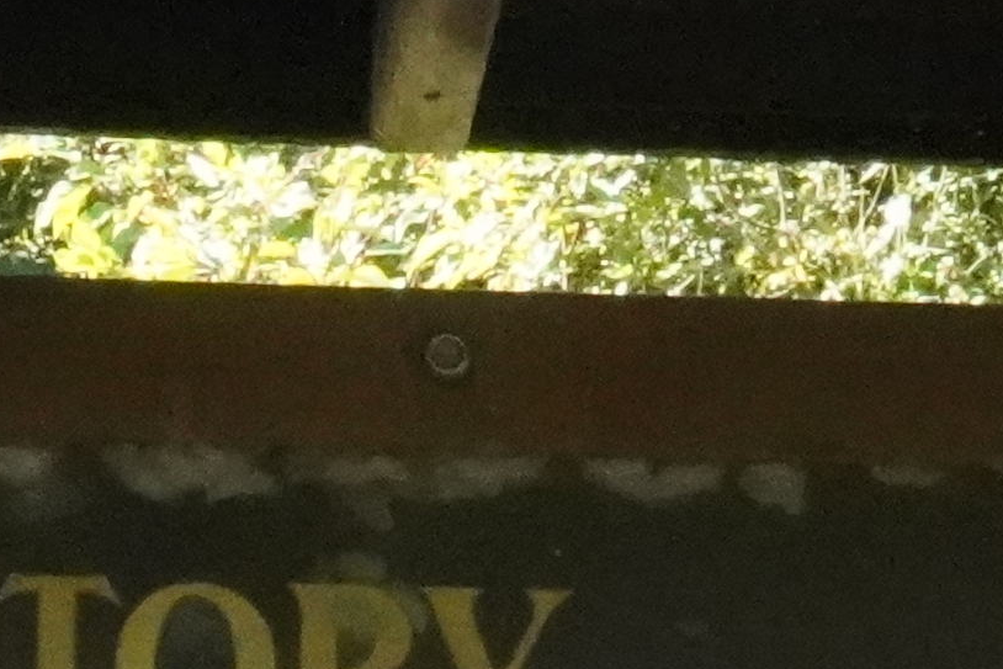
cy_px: 1698
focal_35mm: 221
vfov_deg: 5.9
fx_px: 6158
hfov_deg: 9.3
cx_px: 351
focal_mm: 30
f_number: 22
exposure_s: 1/400
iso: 20000
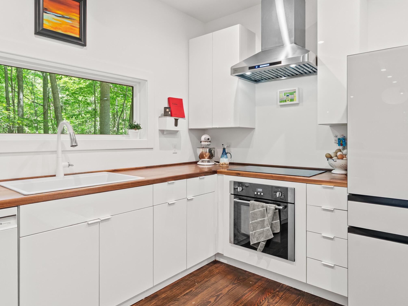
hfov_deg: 73.7
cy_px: 141
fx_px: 271
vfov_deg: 58.8
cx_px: 184
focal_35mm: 23
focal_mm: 16
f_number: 8
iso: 250
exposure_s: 1/1.25
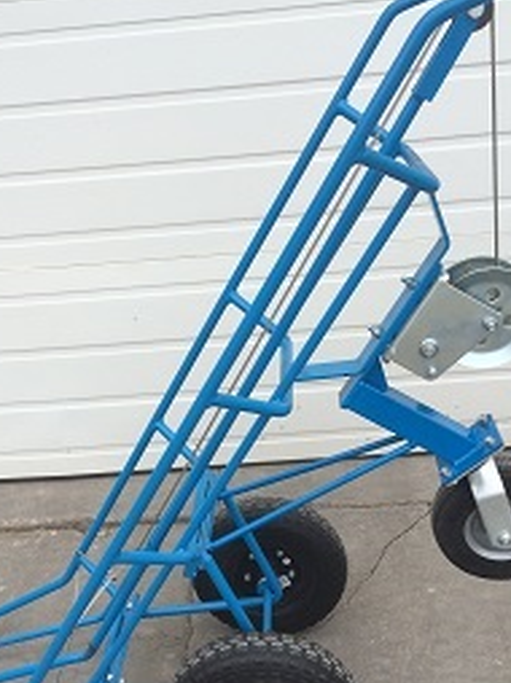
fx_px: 789
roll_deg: +5.9
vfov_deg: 46.4
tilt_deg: -26.3
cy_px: 430
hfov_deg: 35.9
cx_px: 226
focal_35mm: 40
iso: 32
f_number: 2.2
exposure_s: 1/488
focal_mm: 4.15
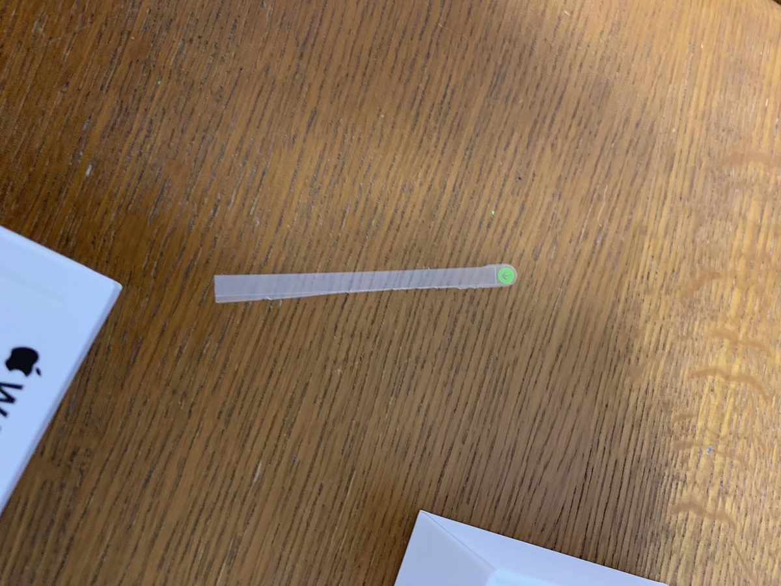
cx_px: 390
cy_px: 293
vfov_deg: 53.1
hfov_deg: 67.3
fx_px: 587
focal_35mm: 26
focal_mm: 4.25
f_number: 1.8
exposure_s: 1/30
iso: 500
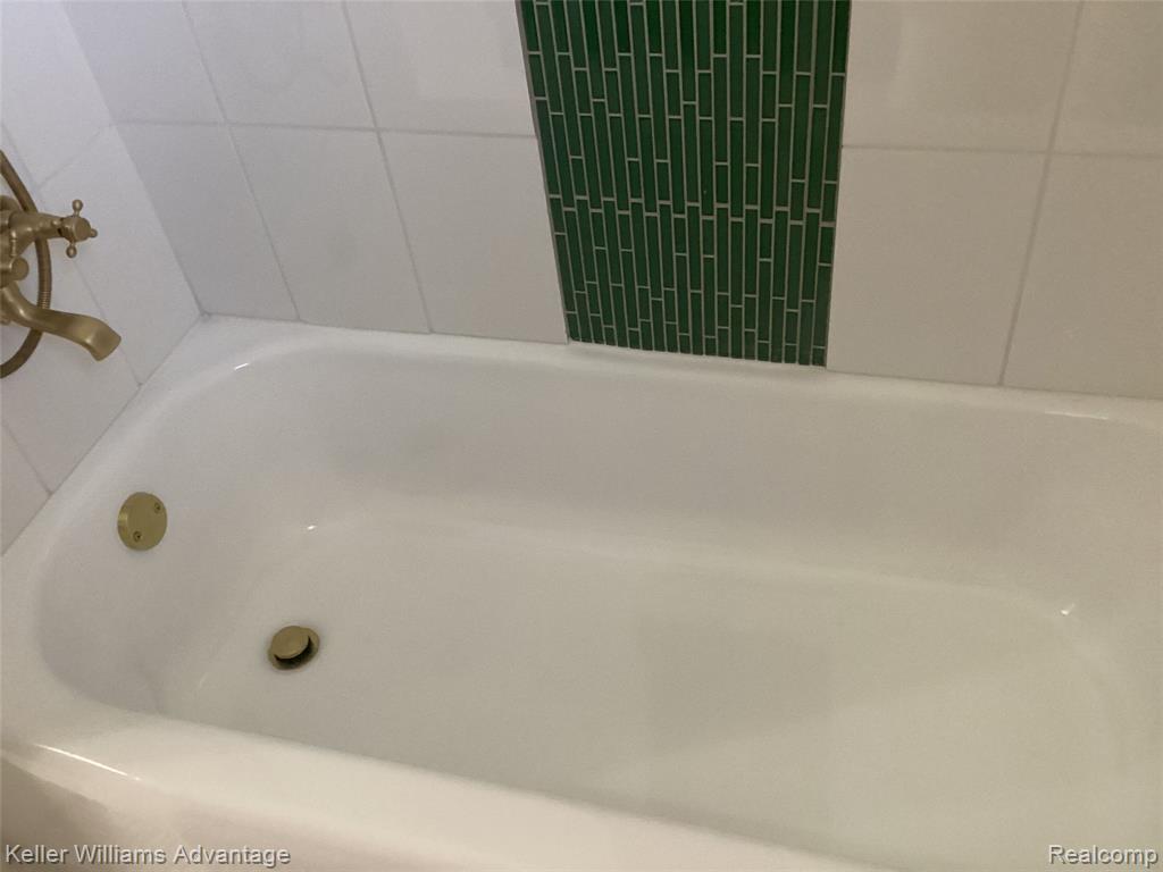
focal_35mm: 31
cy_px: 436
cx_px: 582
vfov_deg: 45.4
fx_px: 1042
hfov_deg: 58.4
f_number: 2.4
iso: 320
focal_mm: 3.3
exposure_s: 1/40
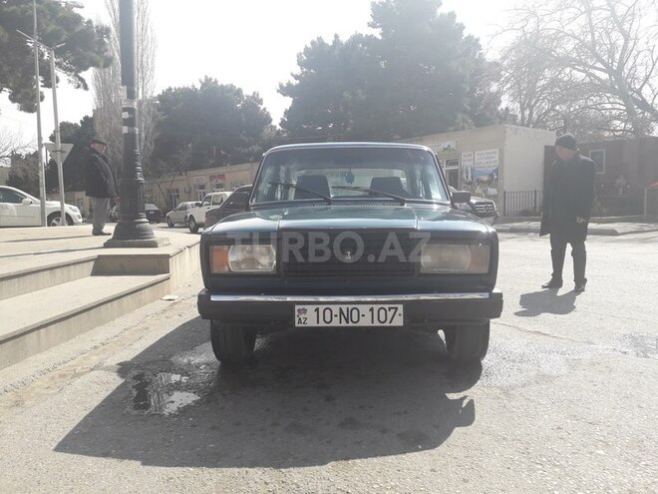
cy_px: 247
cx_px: 329
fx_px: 513
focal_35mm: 27
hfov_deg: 65.3
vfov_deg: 51.4
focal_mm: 3.6
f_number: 1.9
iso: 40
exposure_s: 1/1106
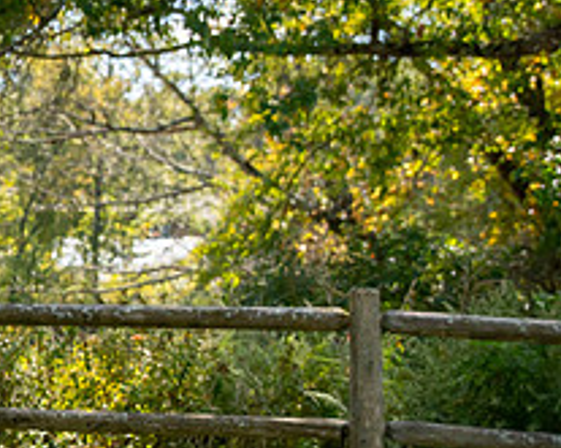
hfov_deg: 15.4
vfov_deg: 13.2
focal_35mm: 116
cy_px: 283
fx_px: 1923
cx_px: -267
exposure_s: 1/5000
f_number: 2.8
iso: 1000
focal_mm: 32
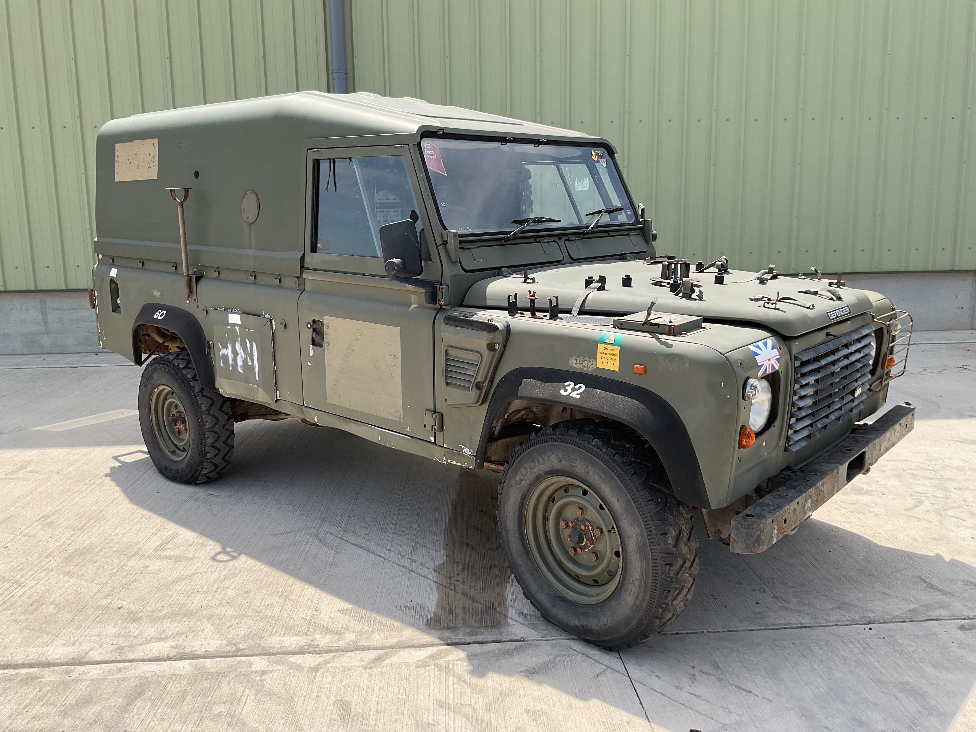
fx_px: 818
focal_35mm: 29
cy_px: 366
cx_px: 488
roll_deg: +1.5
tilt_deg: -9.9
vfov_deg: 48.2
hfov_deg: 61.7
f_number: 1.8
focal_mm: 3
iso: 16
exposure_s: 1/1076
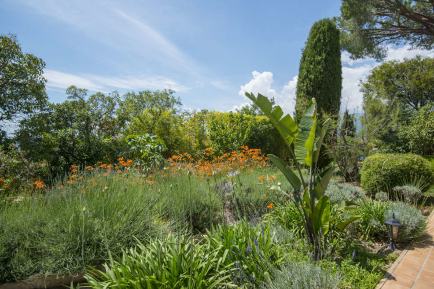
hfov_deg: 86.9
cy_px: 144
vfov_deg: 64.6
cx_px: 217
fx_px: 229
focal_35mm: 19
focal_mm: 19
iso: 400
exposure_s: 1/800
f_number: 10
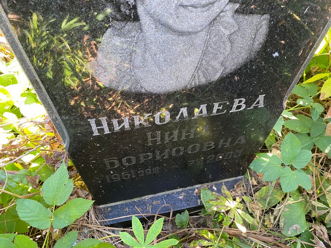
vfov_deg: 53.1
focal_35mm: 26
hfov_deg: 67.3
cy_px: 124
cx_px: 166
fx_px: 249
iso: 125
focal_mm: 4.25
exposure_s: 1/68
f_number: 1.8
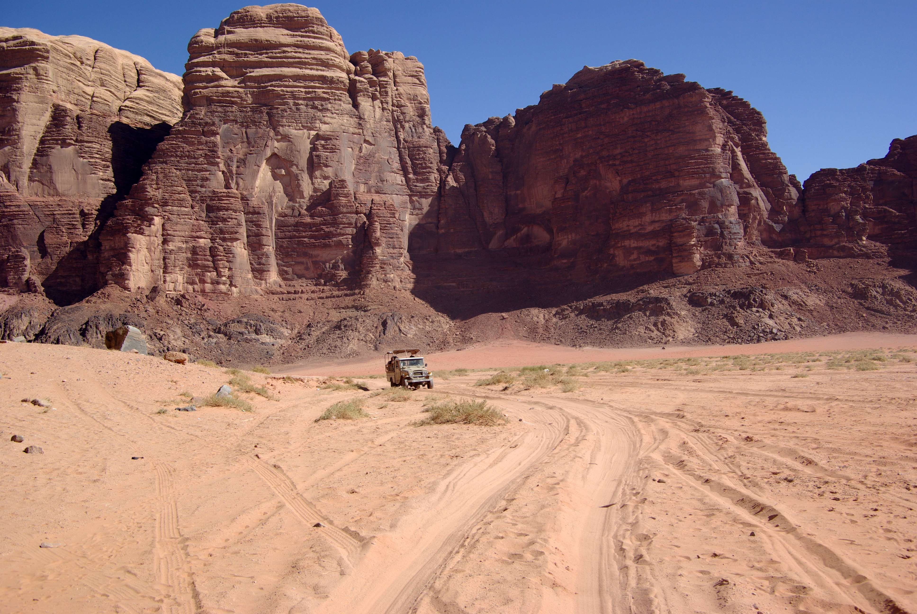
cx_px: 458
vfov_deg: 37.0
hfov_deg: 53.1
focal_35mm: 36
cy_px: 307
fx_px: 918
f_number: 8
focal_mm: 24
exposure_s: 1/350
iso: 100
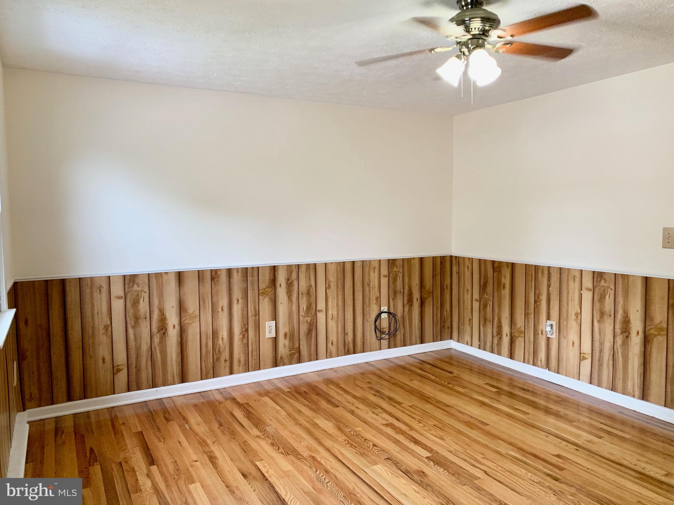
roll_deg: +0.8
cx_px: 337
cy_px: 252
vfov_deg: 53.1
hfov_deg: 67.3
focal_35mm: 26
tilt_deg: -3.9
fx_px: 506
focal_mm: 4.25
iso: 125
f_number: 1.8
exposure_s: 1/60
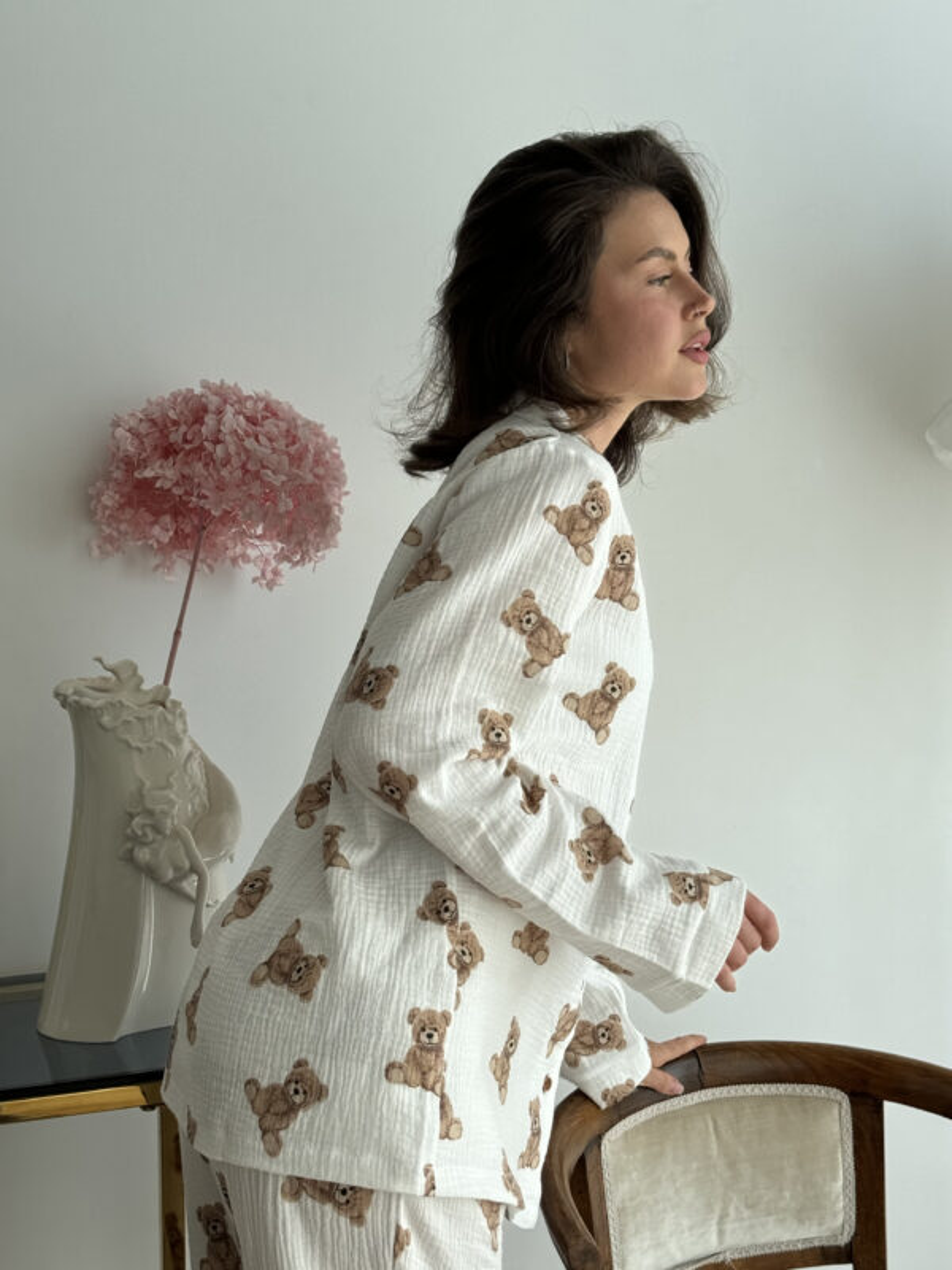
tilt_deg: -3.4
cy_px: 635
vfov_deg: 39.7
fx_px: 1760
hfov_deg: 30.3
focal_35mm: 48
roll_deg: +1.7
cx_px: 476
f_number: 1.78
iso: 64
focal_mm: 6.76
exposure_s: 1/651
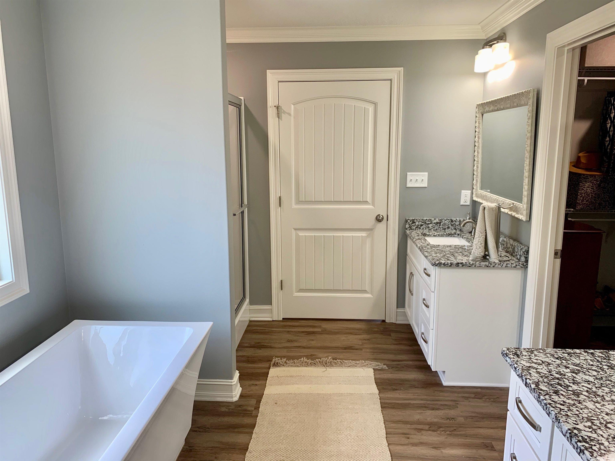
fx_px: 462
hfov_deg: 67.3
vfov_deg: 53.1
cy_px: 230
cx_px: 308
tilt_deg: -9.5
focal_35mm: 26
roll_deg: -0.9
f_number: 1.8
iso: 50
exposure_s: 1/120
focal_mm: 4.25
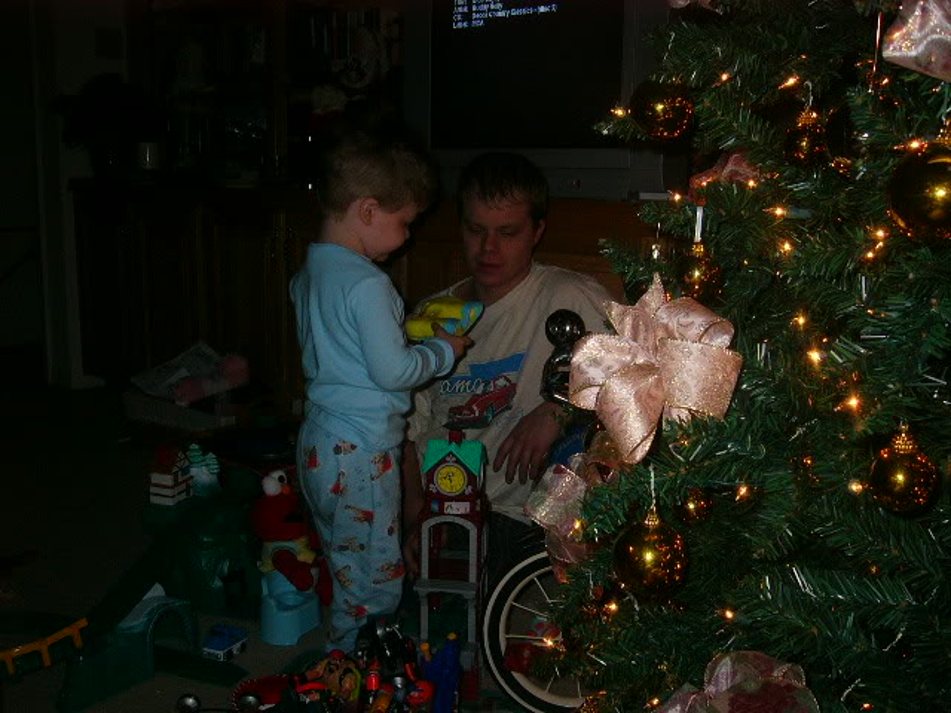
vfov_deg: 40.7
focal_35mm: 35
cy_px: 356
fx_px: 962
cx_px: 476
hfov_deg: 52.6
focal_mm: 5.8
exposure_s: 1/60
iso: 100
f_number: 2.8
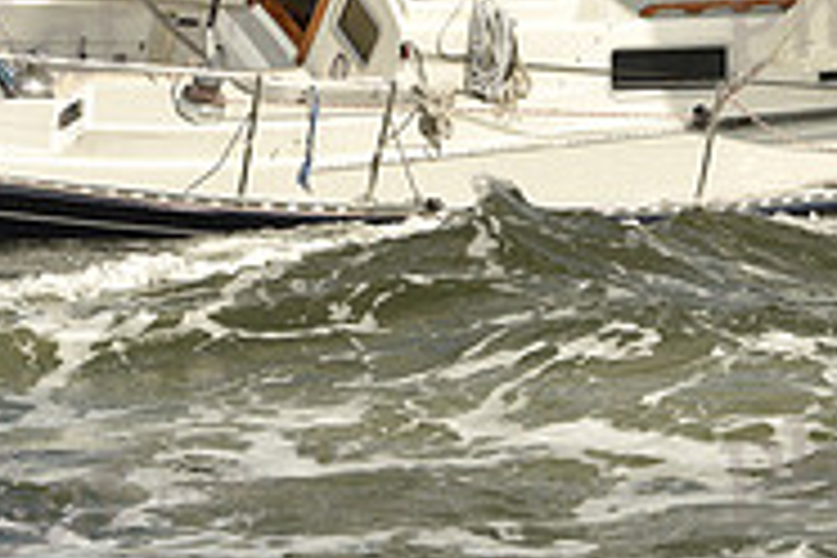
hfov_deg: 9.4
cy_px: -214
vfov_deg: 6.2
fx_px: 5068
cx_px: 490
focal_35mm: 218
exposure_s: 1/800
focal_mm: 70
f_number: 10
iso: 250
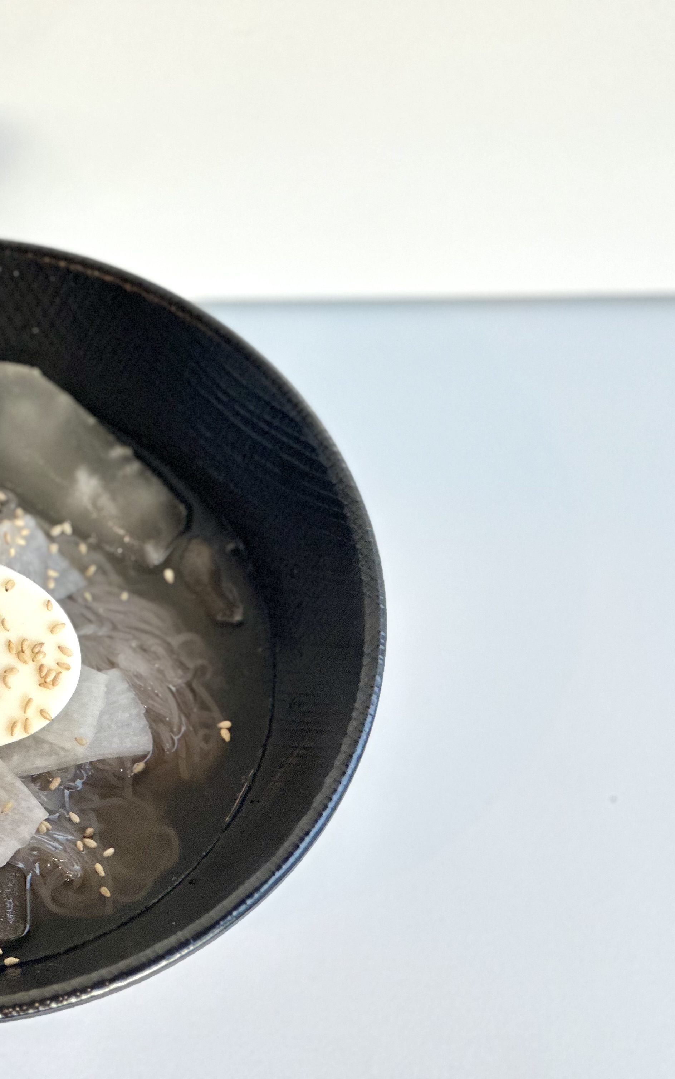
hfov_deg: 11.9
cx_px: -6
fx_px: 3208
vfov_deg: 19.1
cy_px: 539
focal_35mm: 109
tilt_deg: -58.4
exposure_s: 1/120
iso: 200
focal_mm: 9
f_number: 2.8
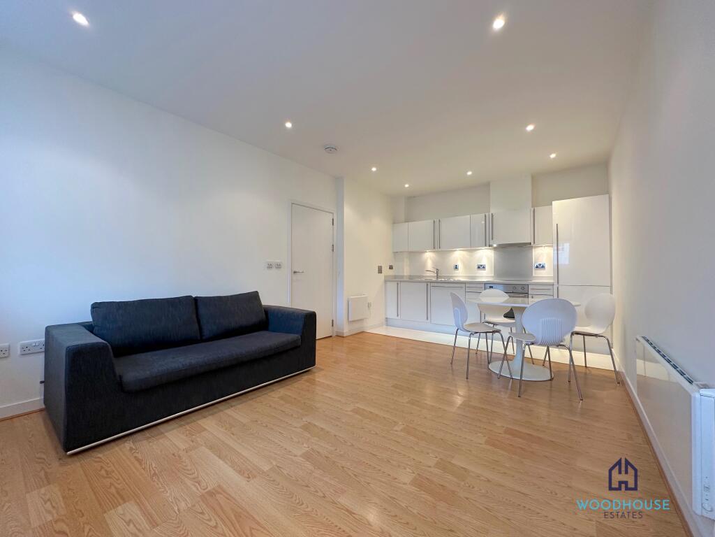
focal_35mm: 14
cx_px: 358
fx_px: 289
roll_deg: +0.0
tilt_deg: -0.4
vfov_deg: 85.7
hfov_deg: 102.1
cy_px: 268
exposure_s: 1/100
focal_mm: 2.22
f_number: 2.2
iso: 160
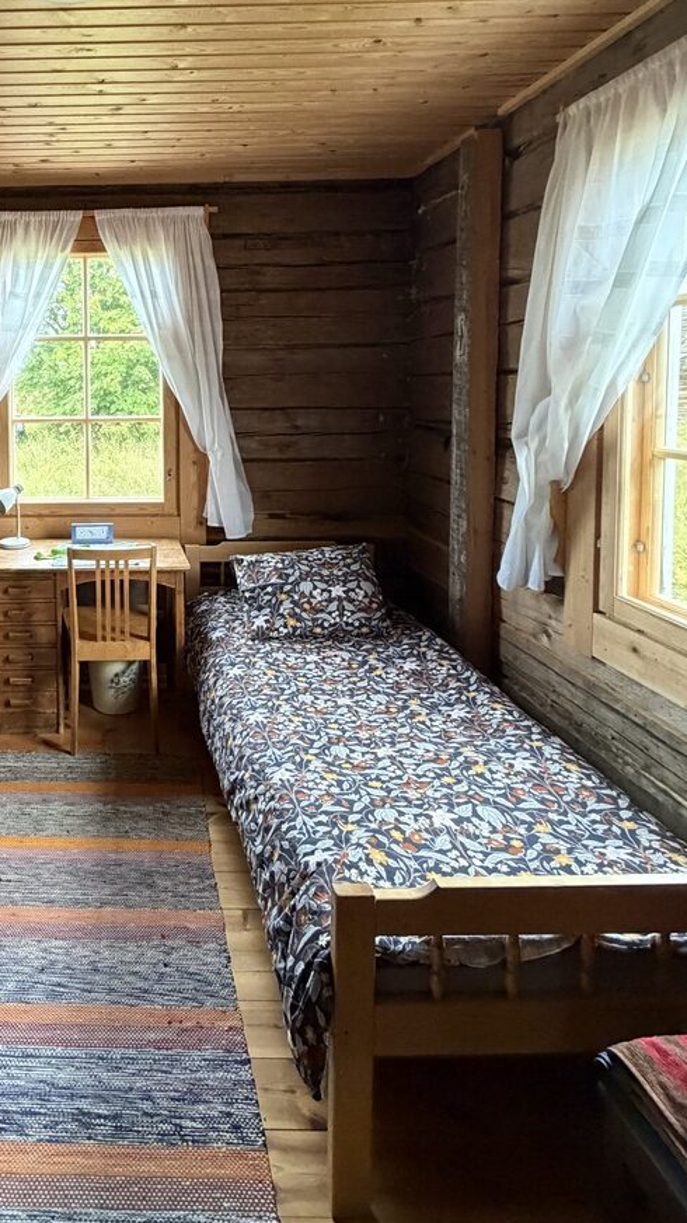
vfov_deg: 81.3
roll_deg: +0.3
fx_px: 681
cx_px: 105
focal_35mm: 21
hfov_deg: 49.3
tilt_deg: -2.3
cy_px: 417
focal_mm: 2.22
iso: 500
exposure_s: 1/60
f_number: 2.2
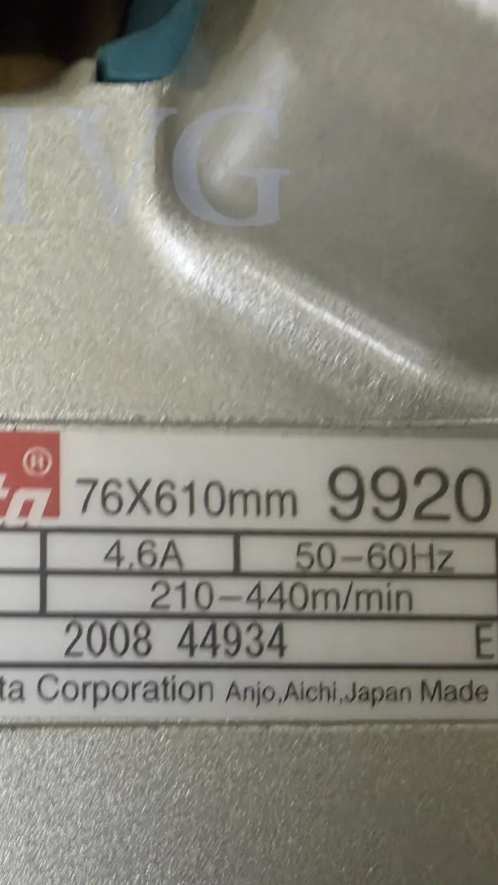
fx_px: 1174
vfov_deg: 40.9
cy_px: 573
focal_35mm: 50
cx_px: 173
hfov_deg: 23.9
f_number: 2.2
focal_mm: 2.22
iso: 250
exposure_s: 1/50
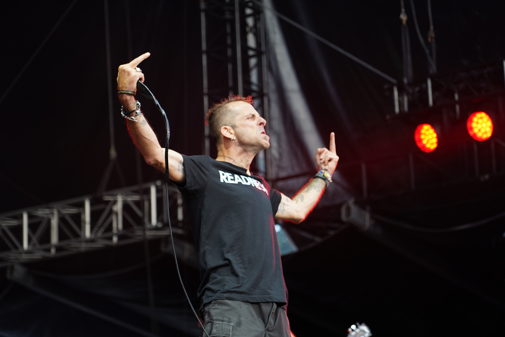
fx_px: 1473
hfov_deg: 19.5
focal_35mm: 105
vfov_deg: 13.0
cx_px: 252
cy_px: 168
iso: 500
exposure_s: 1/125
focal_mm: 105
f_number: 4
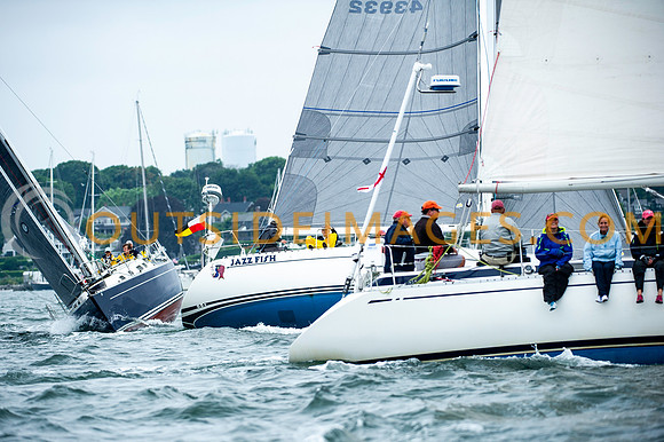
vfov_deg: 5.8
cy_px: 239
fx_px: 4381
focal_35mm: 238
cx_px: 305
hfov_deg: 8.7
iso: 500
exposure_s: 1/1000
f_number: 5
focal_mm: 220
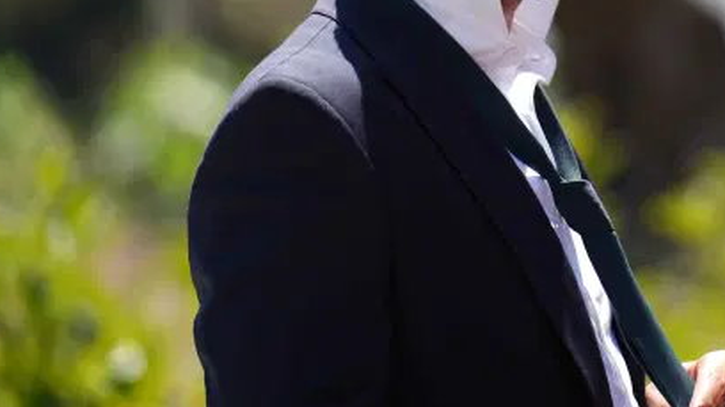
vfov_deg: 3.0
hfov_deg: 5.3
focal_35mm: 407
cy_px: 20
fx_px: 7820
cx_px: 617
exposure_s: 1/640
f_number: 2.8
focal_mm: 180
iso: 80
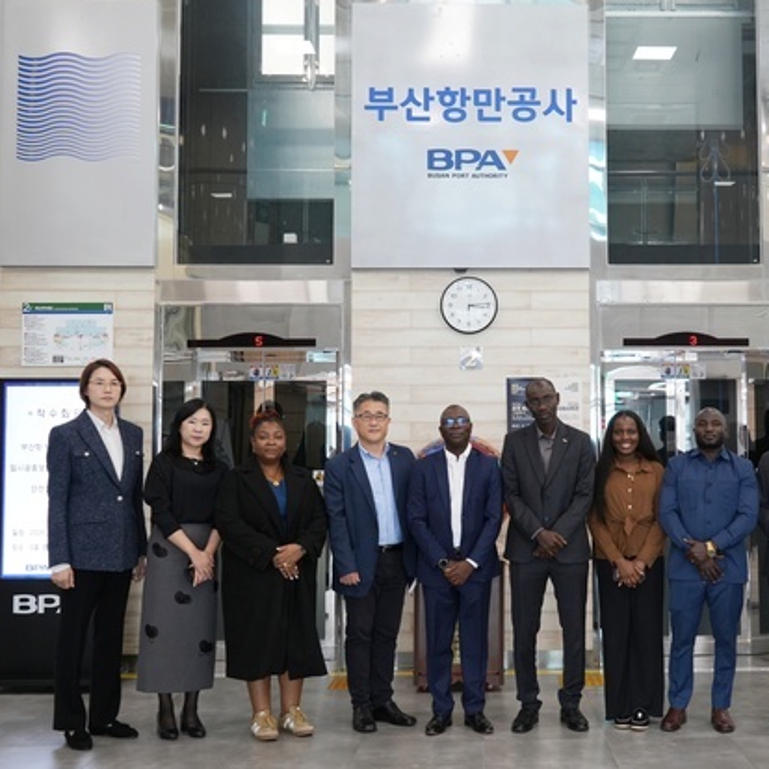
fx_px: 1005
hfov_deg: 41.1
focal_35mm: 40
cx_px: 533
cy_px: 387
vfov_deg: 41.9
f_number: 4
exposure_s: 1/40
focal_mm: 31
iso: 1000
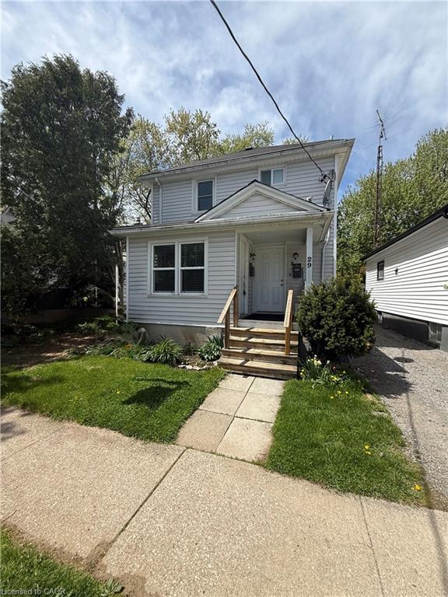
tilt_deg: -0.3
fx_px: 242
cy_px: 298
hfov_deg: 85.7
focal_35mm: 14
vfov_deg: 102.1
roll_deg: -0.7
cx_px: 224
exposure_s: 1/1399
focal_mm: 2.22
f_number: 2.2
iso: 50
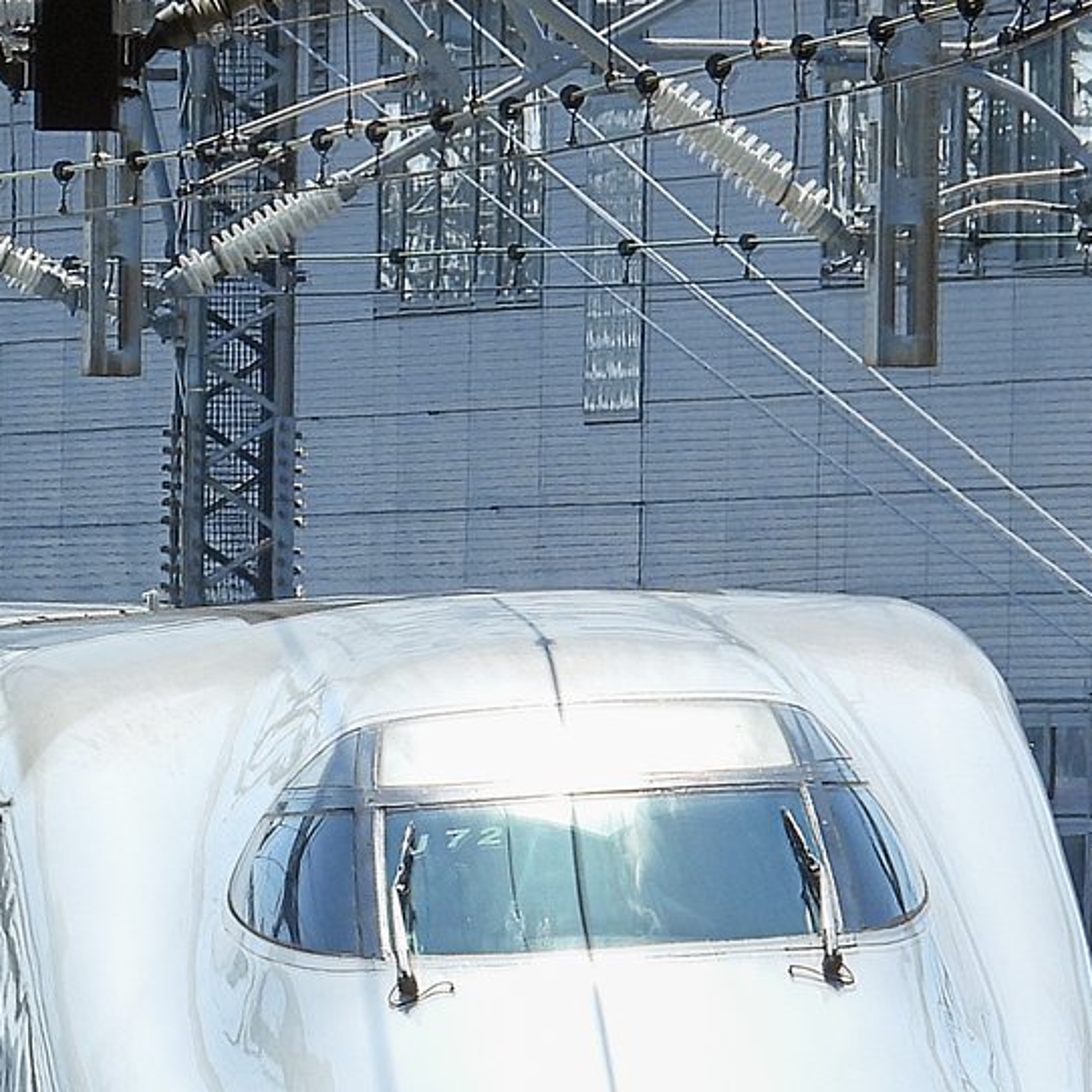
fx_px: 53678
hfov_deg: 1.2
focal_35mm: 1504
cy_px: 1320
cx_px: -328
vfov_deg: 1.2
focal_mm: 80.3
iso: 100
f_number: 5
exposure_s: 1/500
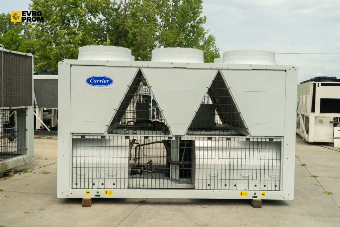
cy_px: 114
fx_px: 340
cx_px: 170
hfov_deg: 53.1
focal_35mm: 36
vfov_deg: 36.9
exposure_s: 1/640
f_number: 7.1
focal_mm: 36
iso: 640
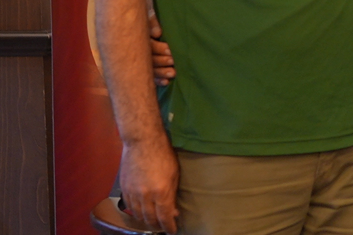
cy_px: 14
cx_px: 864
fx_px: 1952
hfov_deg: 9.2
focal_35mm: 199
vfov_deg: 6.9
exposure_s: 1/50
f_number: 1.4
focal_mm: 35
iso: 200
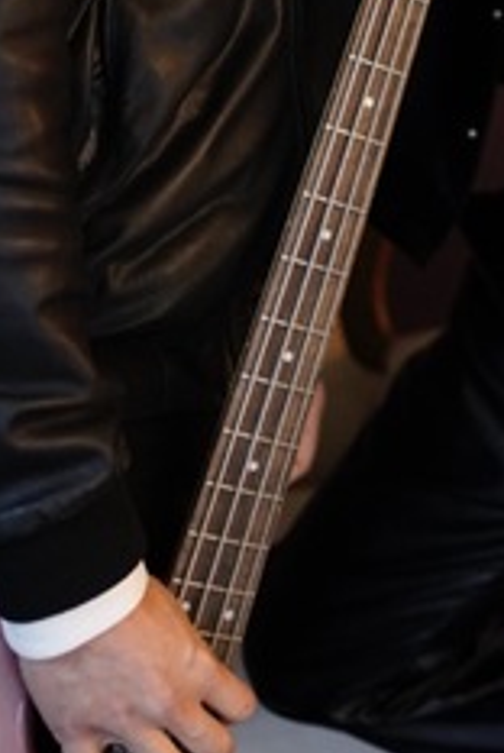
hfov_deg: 12.2
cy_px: -71
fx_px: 2261
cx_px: 711
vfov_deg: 18.2
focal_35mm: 108
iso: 4000
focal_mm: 35
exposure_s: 1/160
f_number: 2
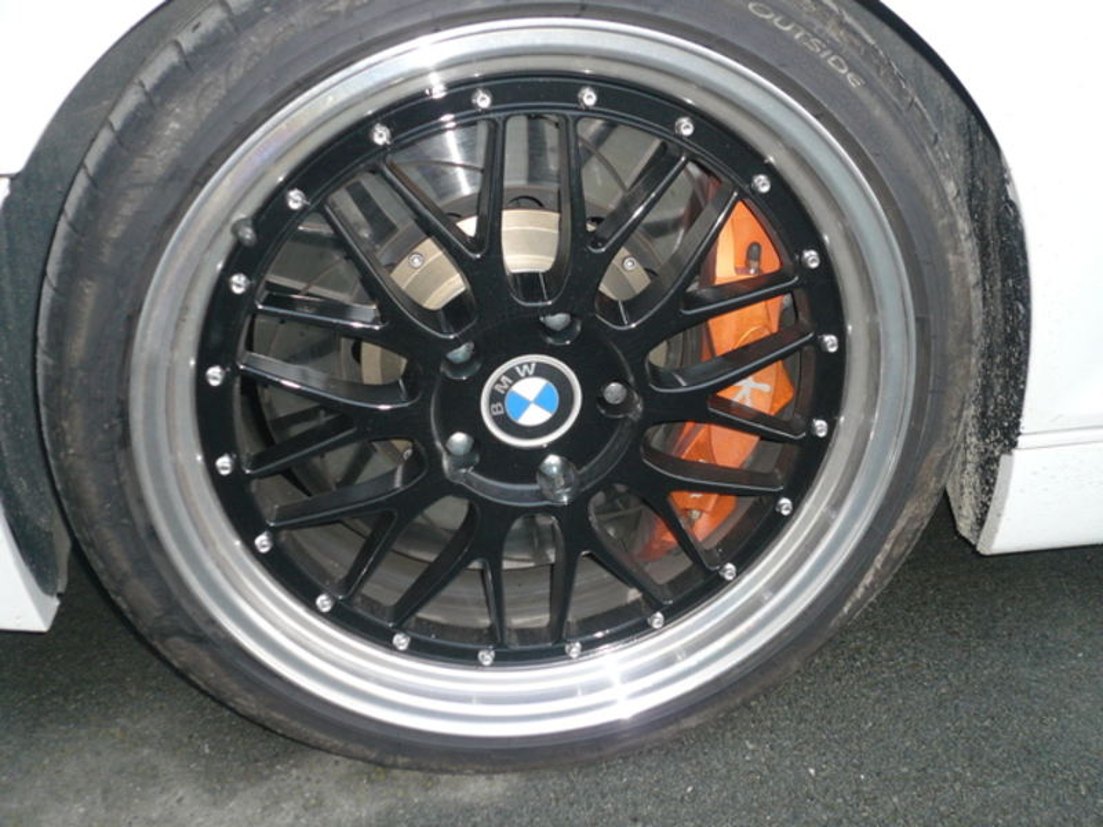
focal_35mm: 39
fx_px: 1243
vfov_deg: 36.8
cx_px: 552
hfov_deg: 47.9
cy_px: 414
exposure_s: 1/30
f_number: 3.2
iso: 100
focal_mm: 6.4
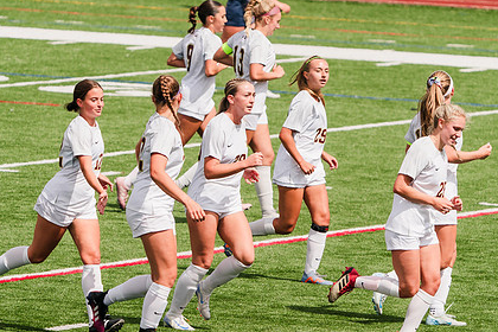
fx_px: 7774
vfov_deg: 2.4
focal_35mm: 562
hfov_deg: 3.7
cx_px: 245
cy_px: 124
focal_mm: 309
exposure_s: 1/1600
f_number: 6.3
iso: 200
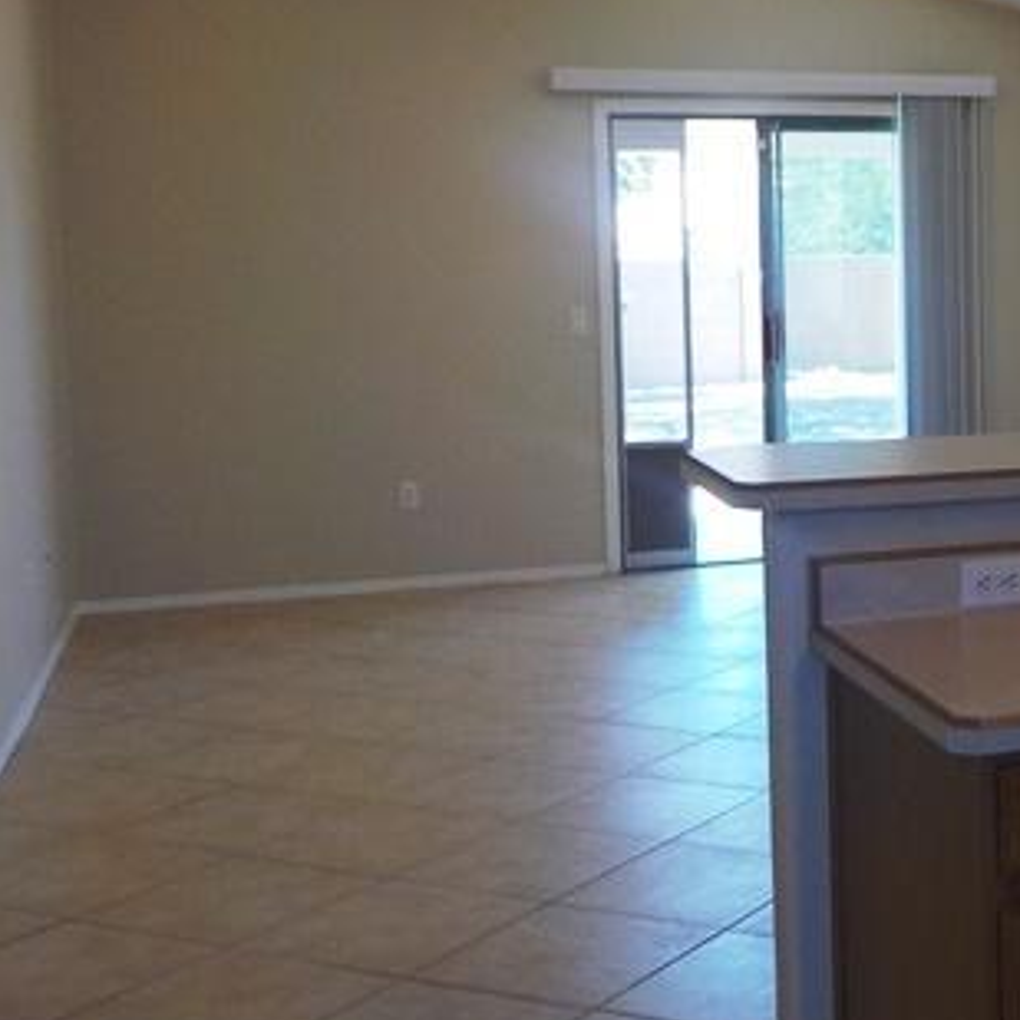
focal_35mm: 55
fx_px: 1834
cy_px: 436
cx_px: 997
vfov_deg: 31.0
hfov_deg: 29.3
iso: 125
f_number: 3.3
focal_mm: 4.1
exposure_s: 1/60
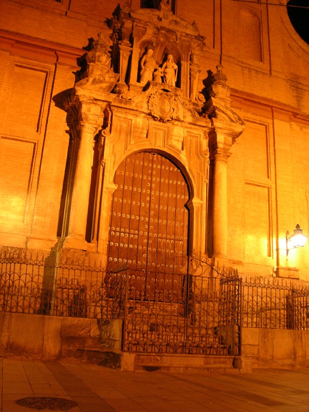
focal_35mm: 35
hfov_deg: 40.7
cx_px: 154
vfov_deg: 52.6
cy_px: 206
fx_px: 417
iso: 200
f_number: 2.8
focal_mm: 8.9
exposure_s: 1/5
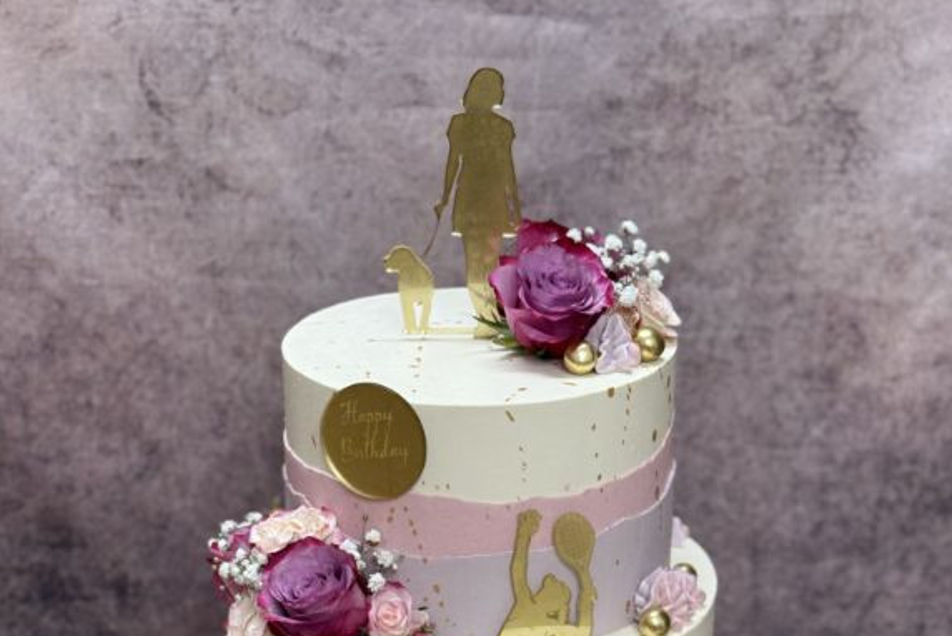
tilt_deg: -26.7
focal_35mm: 67
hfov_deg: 30.1
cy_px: 599
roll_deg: +0.3
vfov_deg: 19.9
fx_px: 1773
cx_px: 478
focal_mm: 6.76
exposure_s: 1/50
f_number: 1.78
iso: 64
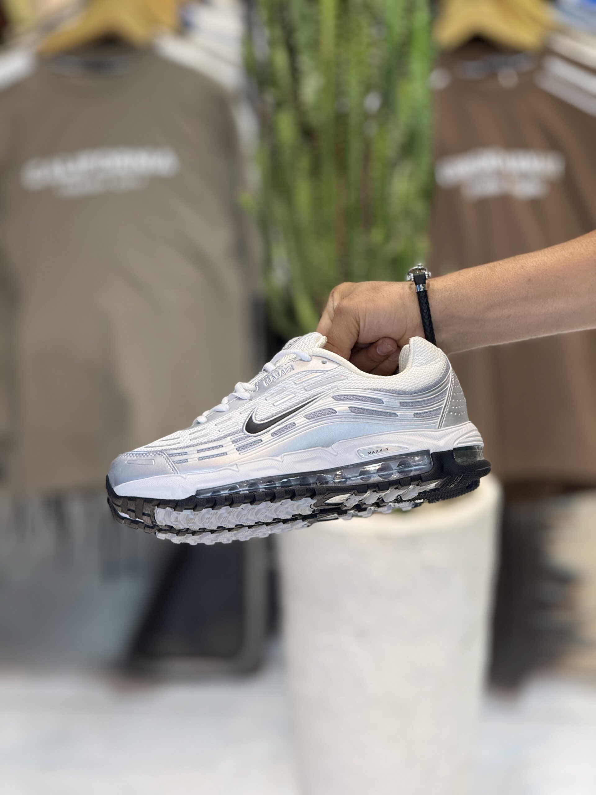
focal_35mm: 120
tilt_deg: -12.4
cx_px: 298
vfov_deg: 16.4
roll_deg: -0.7
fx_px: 2755
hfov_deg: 12.3
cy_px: 398
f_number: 2.8
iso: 125
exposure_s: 1/100
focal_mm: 15.66
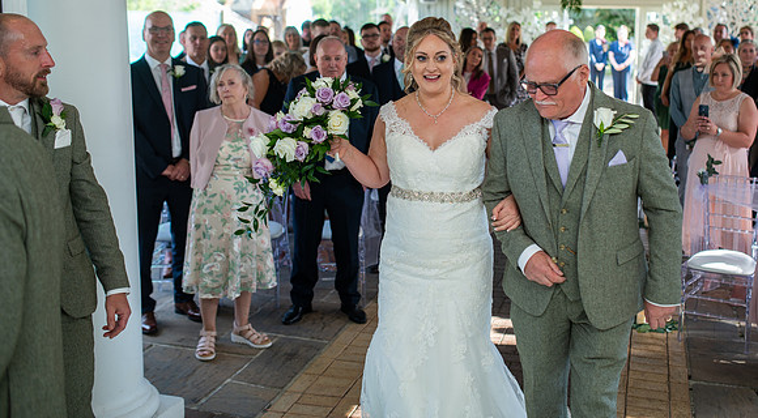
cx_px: 432
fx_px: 840
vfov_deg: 27.7
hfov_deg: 48.4
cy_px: 130
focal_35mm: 42
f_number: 2.5
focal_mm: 35
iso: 100
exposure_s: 1/125
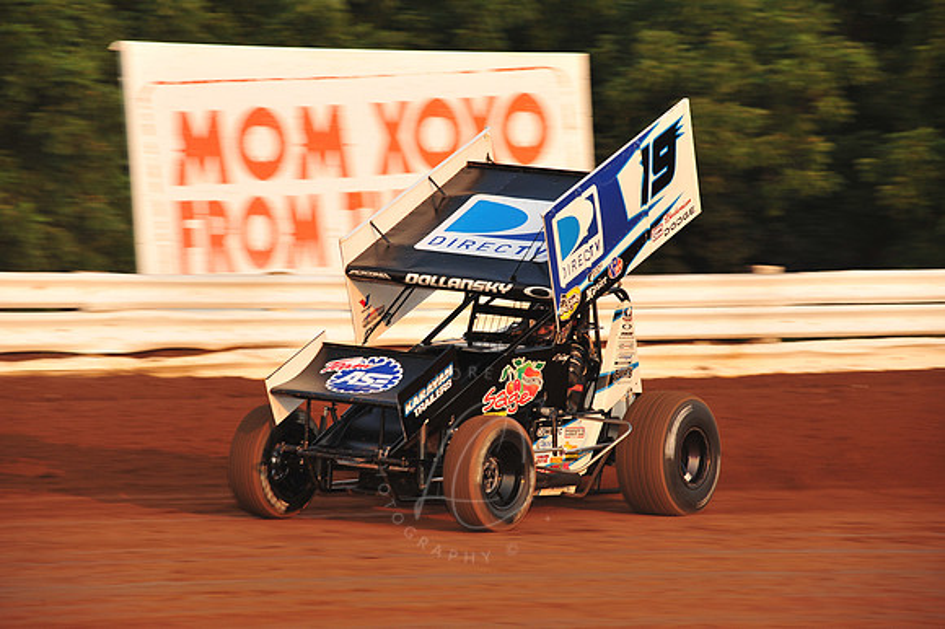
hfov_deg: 11.1
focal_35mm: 185
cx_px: 472
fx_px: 4853
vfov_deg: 7.4
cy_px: 314
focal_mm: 185
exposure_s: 1/320
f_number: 8
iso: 640
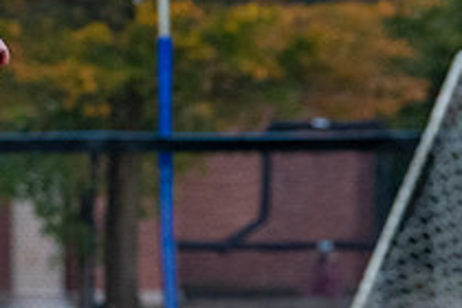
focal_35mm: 583
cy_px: 395
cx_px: -346
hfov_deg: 3.5
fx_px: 7481
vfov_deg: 2.4
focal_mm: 140
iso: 2000
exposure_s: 1/500
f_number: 5.6
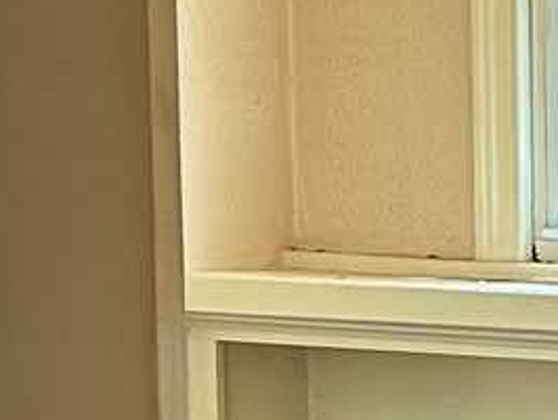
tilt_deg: -6.2
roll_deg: -0.6
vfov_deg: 7.4
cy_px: 546
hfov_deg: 9.1
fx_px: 3227
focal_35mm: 200
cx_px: 1198
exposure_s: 1/60
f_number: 1.5
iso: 250
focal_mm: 5.7
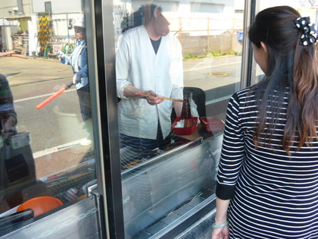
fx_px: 303
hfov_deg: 55.4
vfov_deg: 42.9
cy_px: 120
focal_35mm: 33
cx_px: 159
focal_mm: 5.5
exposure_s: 1/50
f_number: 2.8
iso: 100
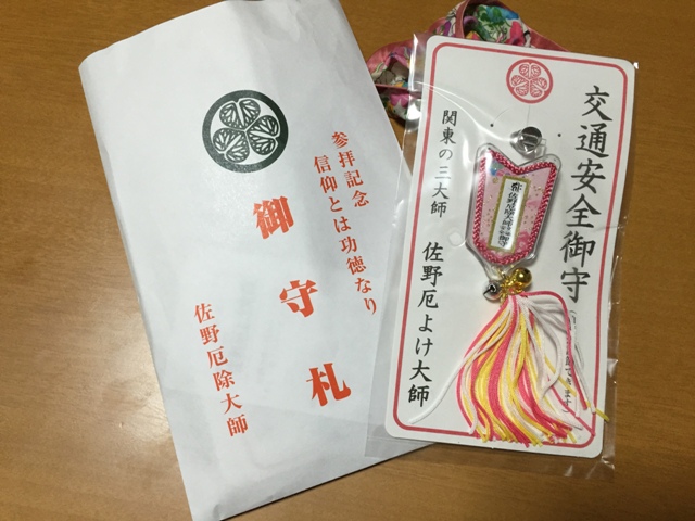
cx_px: 348
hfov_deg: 61.7
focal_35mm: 29
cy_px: 260
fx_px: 582
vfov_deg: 48.2
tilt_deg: -72.7
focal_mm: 4.15
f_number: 2.2
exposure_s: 1/30
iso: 50
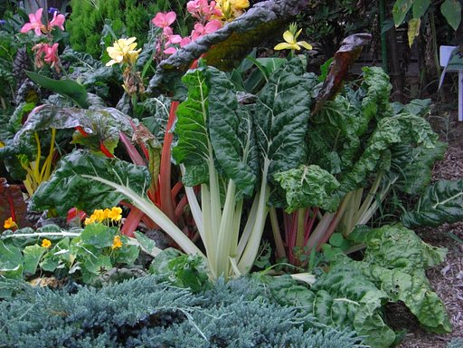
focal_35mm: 71
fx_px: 950
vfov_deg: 20.7
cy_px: 174
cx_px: 232
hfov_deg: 27.4
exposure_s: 1/125
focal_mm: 11.8
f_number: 3.9
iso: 200
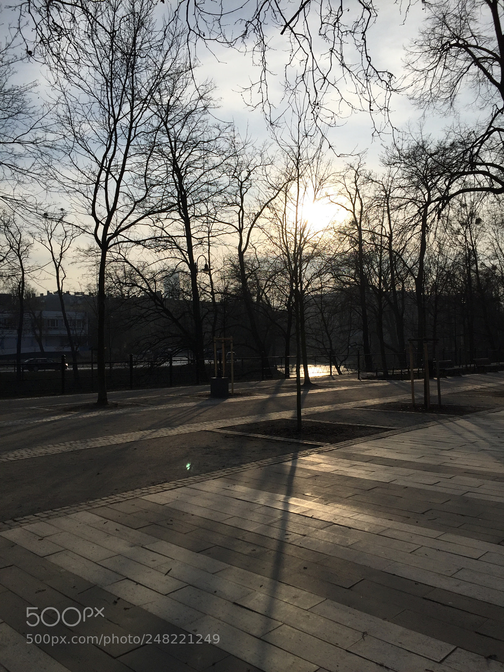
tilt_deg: +1.3
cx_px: 252
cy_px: 336
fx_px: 563
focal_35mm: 29
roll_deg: -1.2
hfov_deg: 48.2
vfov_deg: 61.7
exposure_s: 1/3968
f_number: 2.2
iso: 32
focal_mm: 4.15
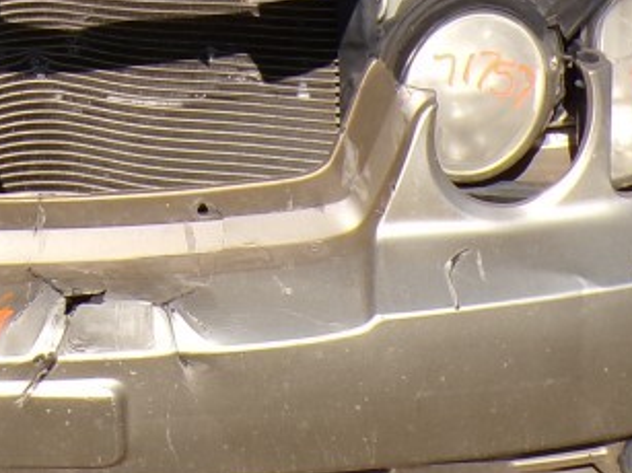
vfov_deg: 14.0
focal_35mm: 100
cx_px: 0
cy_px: -208
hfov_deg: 19.1
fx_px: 1825
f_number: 5.8
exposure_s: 1/480
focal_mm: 4.3
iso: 100
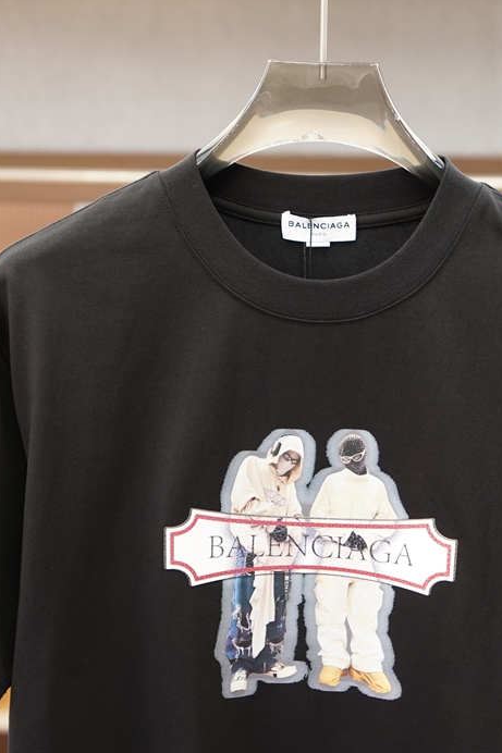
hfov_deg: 11.9
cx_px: 319
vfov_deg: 17.8
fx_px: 2402
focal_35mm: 115
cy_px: 388
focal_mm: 49
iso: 640
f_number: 3.5
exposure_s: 1/125
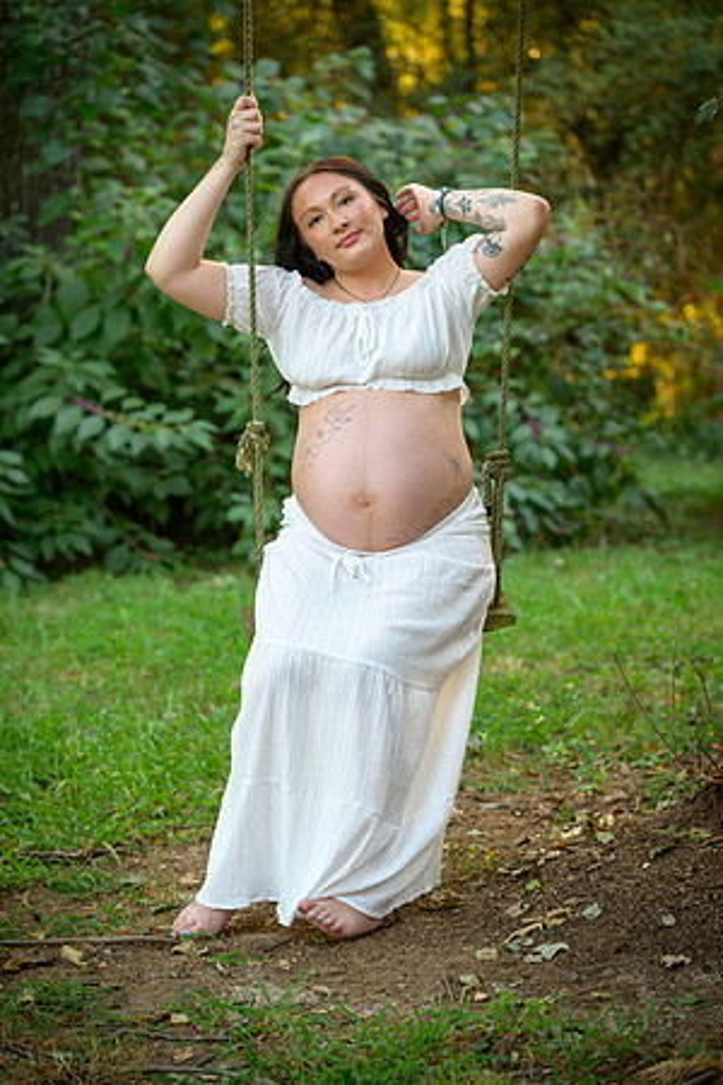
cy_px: 542
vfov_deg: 19.5
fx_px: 3163
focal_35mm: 105
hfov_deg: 13.0
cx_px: 362
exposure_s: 1/125
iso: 1100
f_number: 4
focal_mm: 105
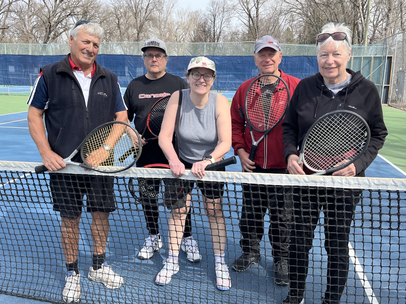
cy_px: 152
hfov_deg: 67.3
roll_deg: -1.7
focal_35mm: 26
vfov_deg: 53.0
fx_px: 305
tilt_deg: -9.4
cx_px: 203
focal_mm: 5.1
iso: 50
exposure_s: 1/1294
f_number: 1.6
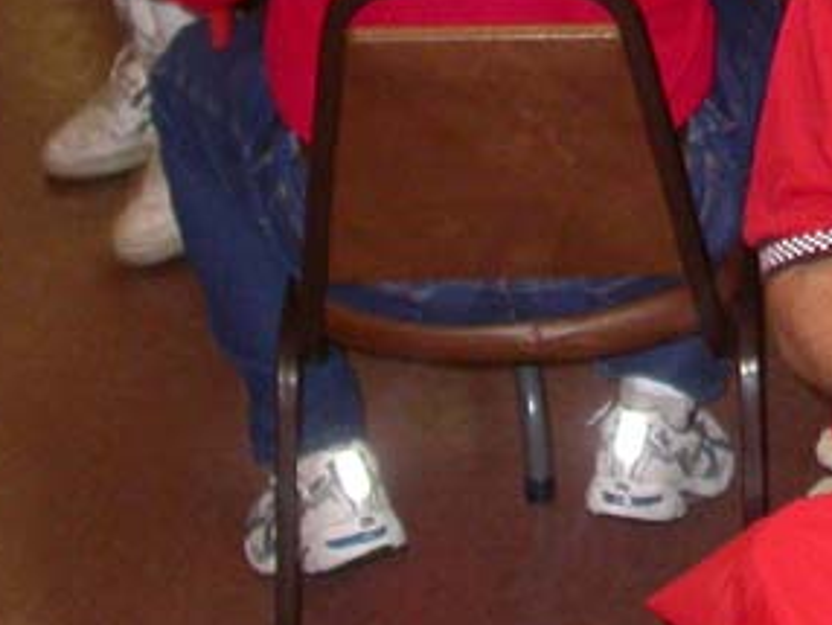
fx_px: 3272
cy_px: -320
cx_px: 1073
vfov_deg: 10.5
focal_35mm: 136
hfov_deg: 13.9
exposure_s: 1/60
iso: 200
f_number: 2.6
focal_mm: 7.85
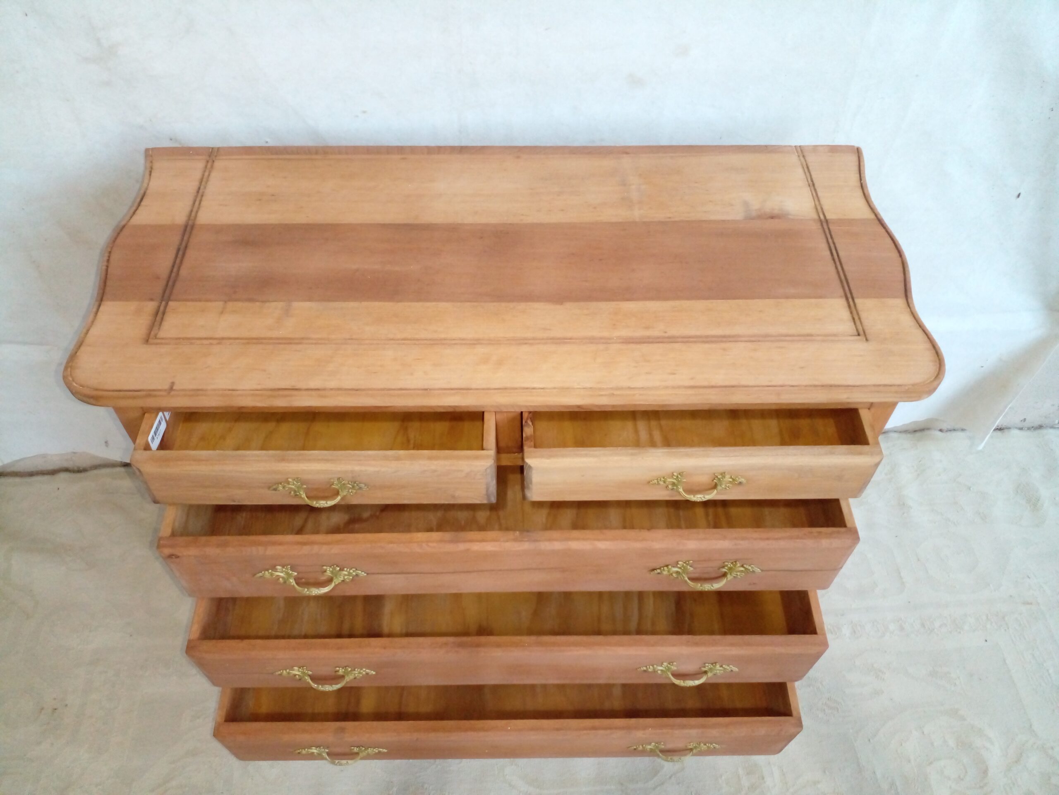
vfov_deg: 51.4
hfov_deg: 65.3
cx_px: 530
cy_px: 398
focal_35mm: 27
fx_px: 826
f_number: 1.9
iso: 250
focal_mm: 3.6
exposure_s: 1/33.3
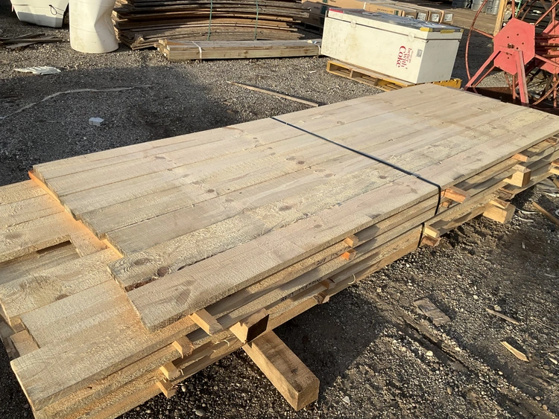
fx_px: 468
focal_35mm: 29
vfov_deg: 48.3
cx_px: 280
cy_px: 210
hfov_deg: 61.6
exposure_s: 1/869
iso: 25
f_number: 1.8
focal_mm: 3
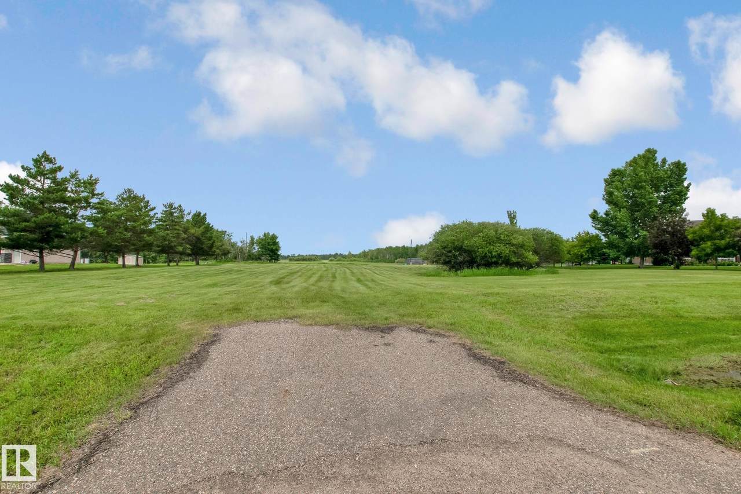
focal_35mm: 15
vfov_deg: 77.3
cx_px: 370
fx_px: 309
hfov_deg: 100.4
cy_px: 247
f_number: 9
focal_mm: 10
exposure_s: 1/320
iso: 100
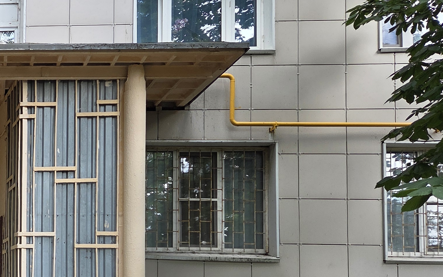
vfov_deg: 19.9
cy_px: 247
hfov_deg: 28.1
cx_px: -83
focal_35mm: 64
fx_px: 773
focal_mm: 5.4
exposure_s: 1/180
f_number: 1.8
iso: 64
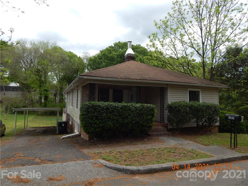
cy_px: 93
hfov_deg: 73.9
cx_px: 124
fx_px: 165
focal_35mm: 23
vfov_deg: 58.9
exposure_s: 1/800
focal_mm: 4
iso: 125
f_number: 3
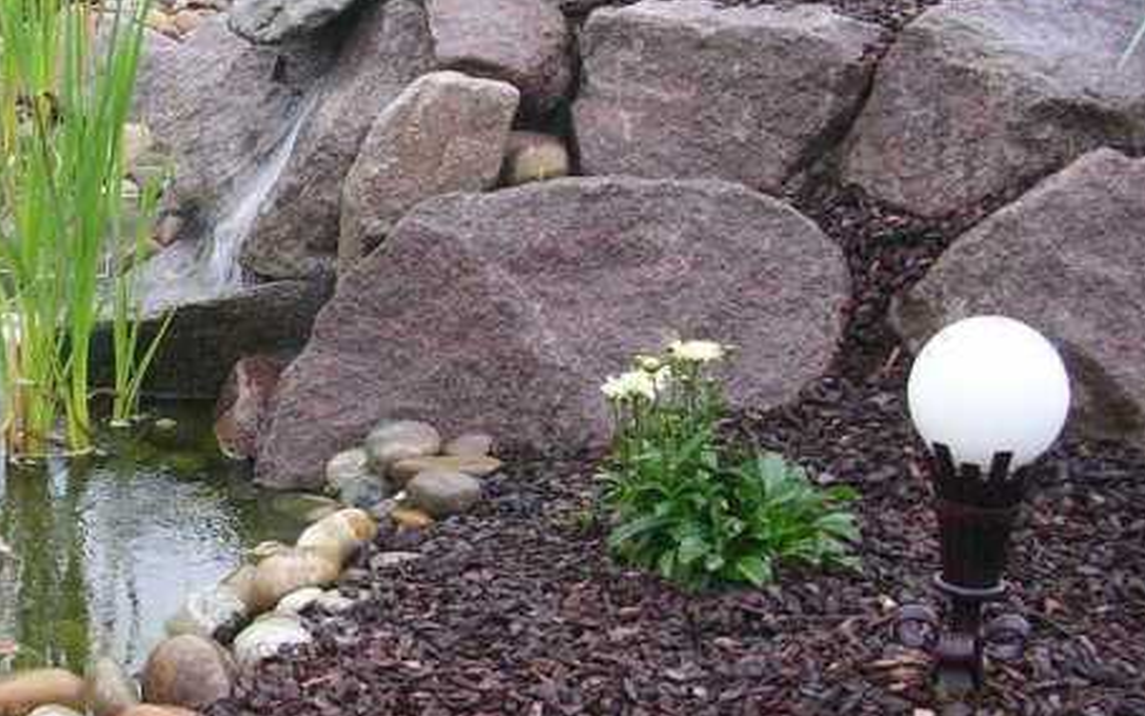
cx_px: 177
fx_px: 2216
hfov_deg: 28.2
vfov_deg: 18.3
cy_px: 247
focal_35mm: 71
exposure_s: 1/76.5
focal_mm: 5.8
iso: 50
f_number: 2.8
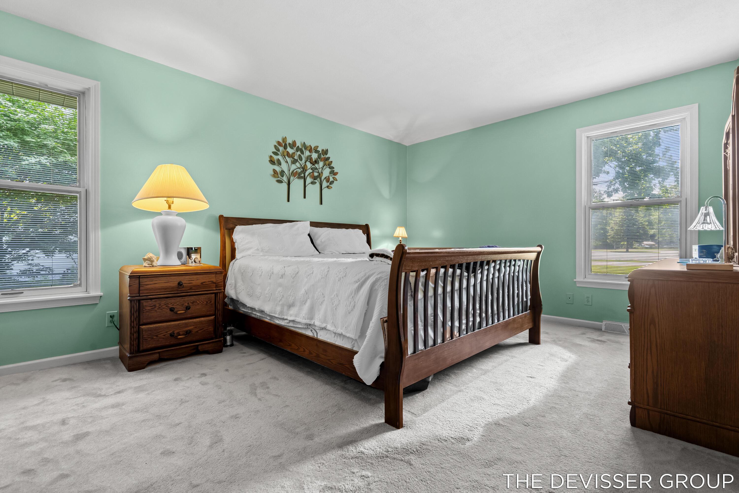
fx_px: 328
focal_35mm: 16
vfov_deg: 73.7
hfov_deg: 96.7
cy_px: 246
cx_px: 370
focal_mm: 16
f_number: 8
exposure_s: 2
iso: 250
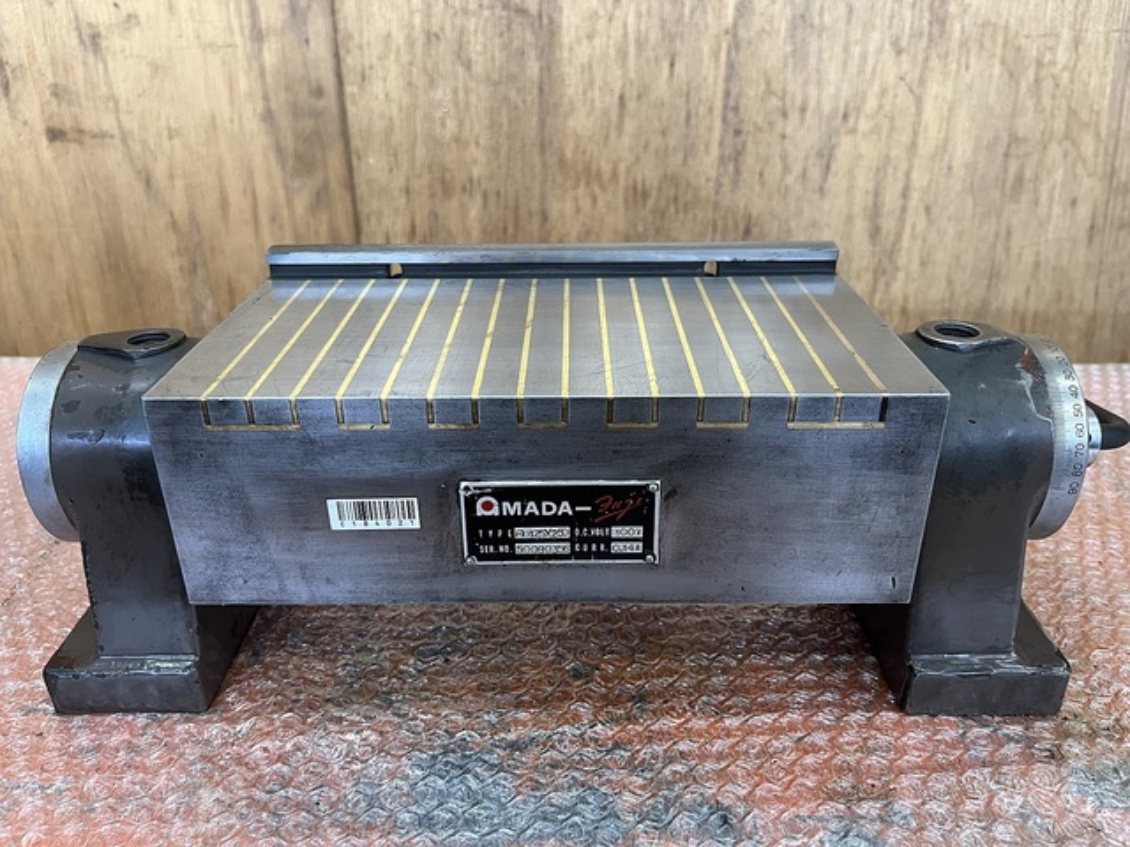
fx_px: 849
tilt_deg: -27.0
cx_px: 565
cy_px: 424
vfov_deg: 53.1
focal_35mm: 26
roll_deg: +2.0
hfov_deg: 67.3
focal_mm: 5.1
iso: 125
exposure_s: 1/68
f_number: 1.6
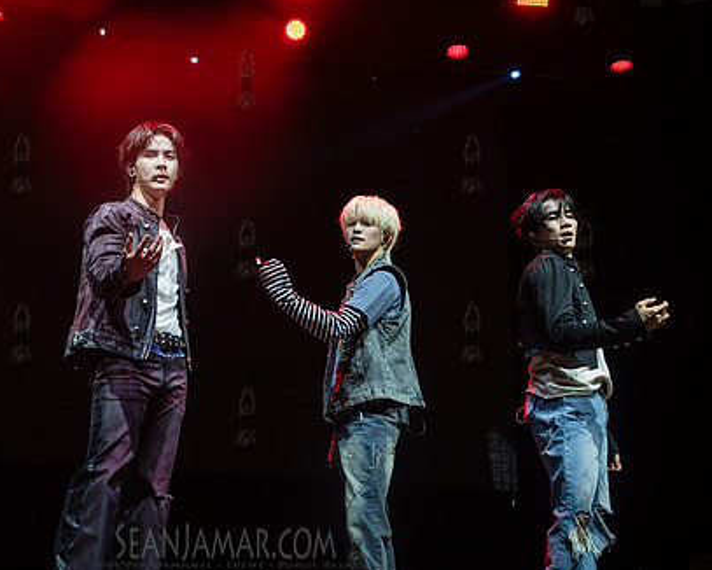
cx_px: 188
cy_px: 190
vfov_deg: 26.1
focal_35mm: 58
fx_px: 1223
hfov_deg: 31.9
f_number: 4
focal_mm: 35
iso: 2000
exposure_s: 1/500
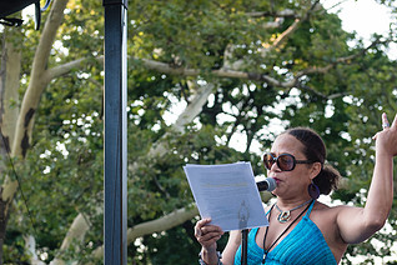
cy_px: 222
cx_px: 242
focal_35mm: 113
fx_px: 1246
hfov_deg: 18.1
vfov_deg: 12.1
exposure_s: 1/400
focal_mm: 62
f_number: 4
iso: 500
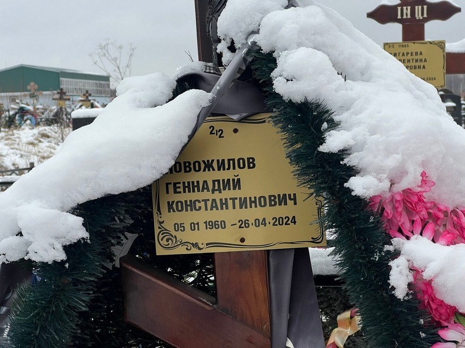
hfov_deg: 25.3
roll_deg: +2.2
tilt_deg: -2.1
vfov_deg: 19.1
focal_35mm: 77
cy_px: 174
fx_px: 1034
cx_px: 232
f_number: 2.8
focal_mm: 9
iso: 50
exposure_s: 1/99
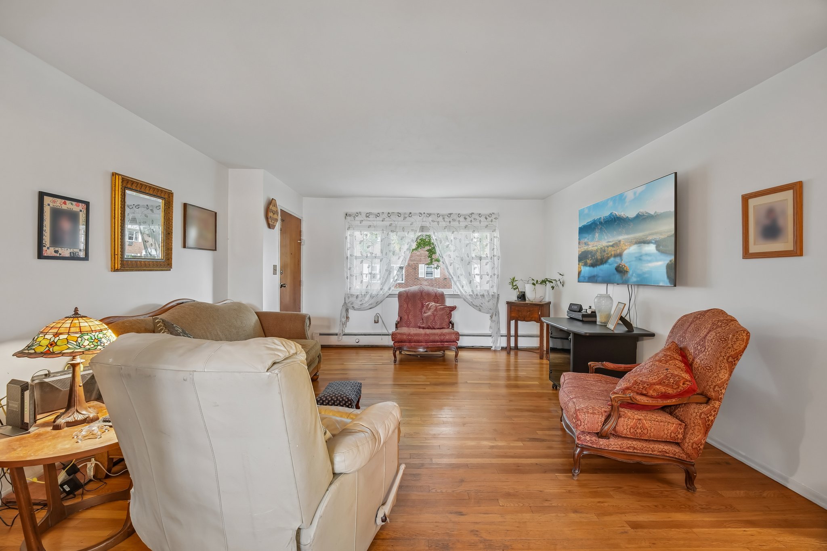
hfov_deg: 104.3
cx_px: 414
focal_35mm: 14
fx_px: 322
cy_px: 276
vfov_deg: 81.2
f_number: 8
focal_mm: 14
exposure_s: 1/3.33
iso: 400
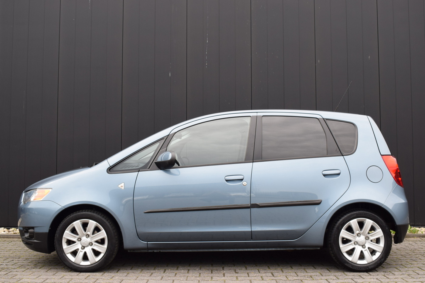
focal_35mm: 39
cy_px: 142
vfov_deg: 34.2
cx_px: 212
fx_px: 460
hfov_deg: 49.6
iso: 400
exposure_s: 1/200
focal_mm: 26
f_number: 7.1
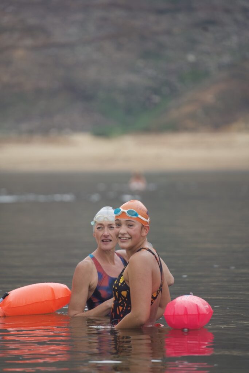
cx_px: 124
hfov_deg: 6.9
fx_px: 2074
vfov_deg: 10.3
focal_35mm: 200
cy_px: 186
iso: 200
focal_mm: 200
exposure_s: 1/250
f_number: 4
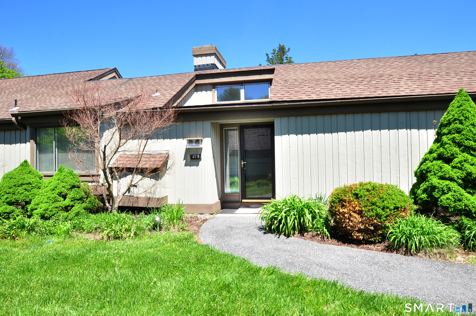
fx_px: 258
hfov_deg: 85.5
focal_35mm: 20
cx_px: 238
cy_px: 158
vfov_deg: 63.1
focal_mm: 13
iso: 320
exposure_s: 1/125
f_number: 10
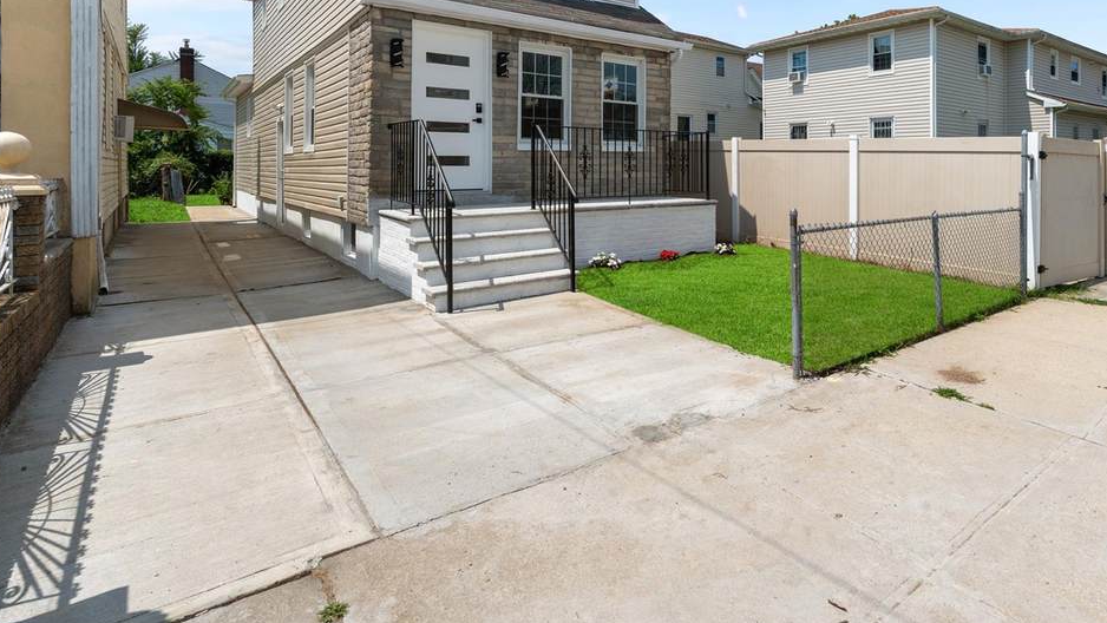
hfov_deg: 84.7
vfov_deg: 53.4
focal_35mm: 20
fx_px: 587
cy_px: 156
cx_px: 700
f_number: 8
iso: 100
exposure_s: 1/400
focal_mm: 14
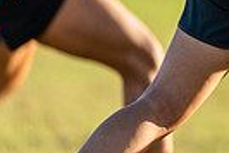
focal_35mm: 2300
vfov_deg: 0.6
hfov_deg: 0.9
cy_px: -99
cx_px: 644
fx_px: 14646
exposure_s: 1/2000
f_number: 2.8
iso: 200
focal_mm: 400
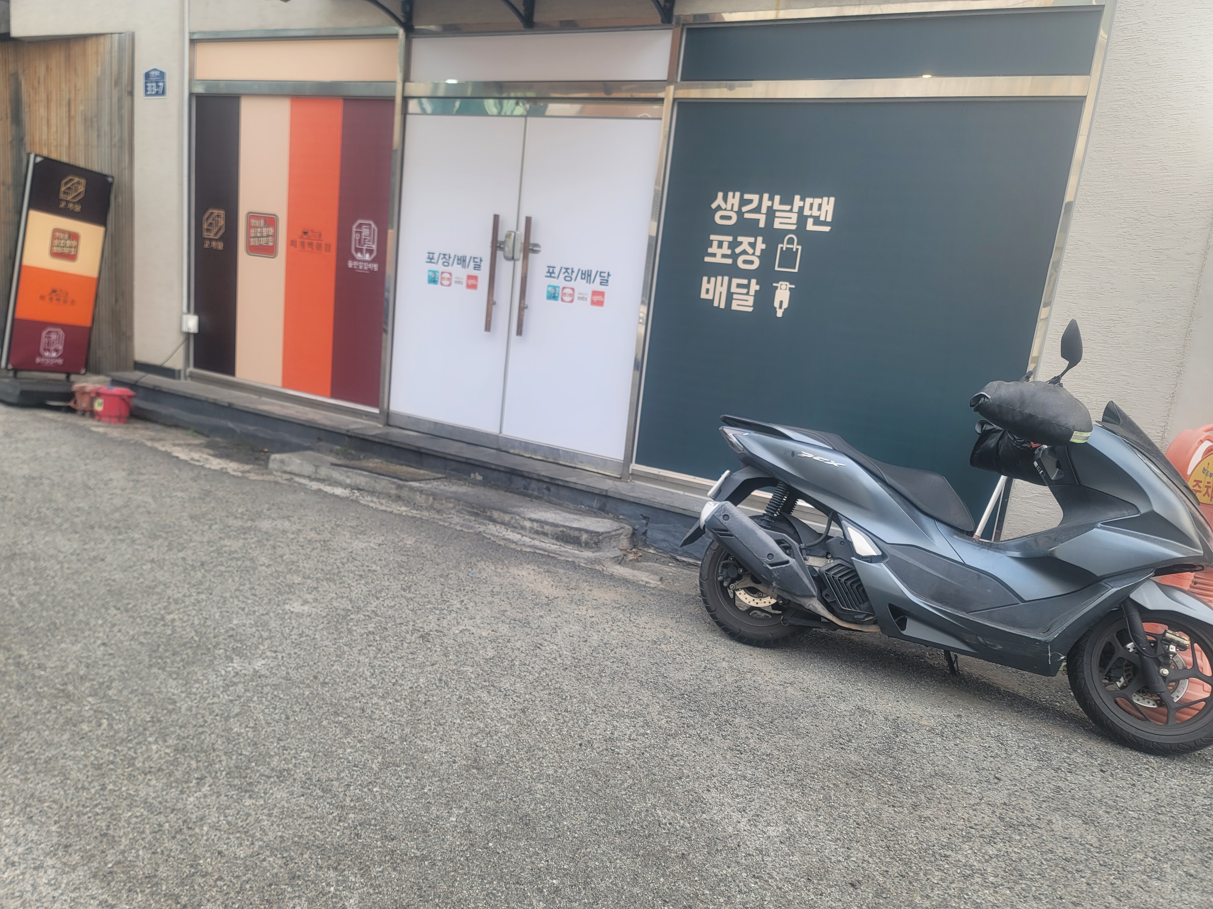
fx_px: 876
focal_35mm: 25
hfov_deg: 69.4
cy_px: 454
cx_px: 606
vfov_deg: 54.9
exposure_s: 1/120
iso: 40
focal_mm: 7
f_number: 1.8
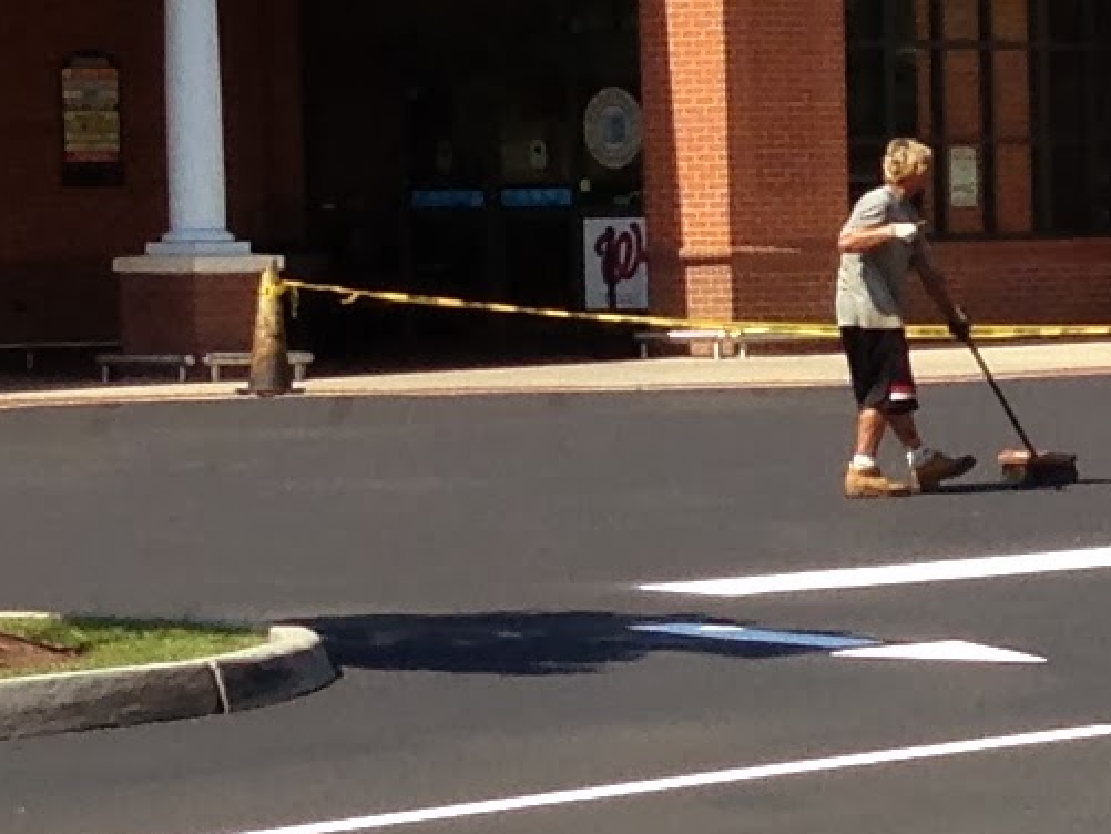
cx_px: 2297
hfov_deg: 8.7
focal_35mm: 215
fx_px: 6902
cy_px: 477
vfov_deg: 6.9
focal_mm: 4.13
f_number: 2.4
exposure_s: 1/1085
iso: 50
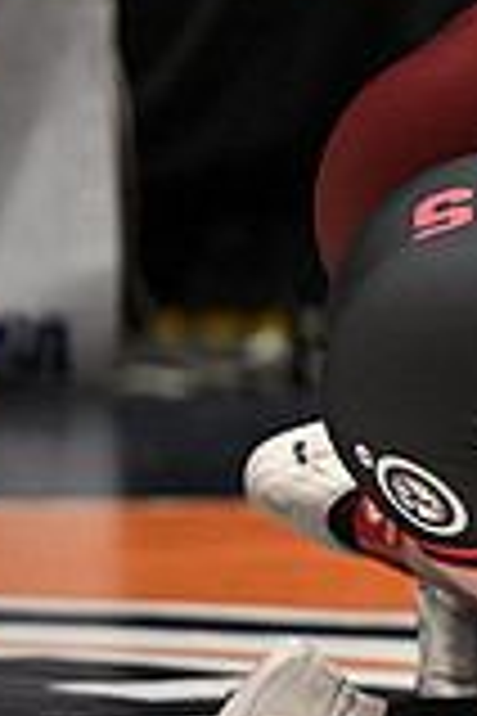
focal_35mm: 493
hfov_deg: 2.8
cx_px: 1238
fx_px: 9798
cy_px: 448
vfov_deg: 4.2
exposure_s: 1/767
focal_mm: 135
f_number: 2.8
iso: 2200
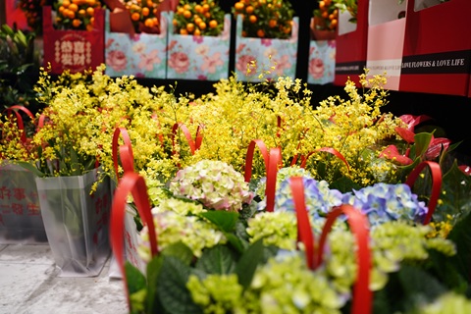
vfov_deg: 46.4
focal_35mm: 28
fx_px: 366
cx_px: 236
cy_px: 157
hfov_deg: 65.5
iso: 500
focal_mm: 28
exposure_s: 1/60
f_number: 2.8
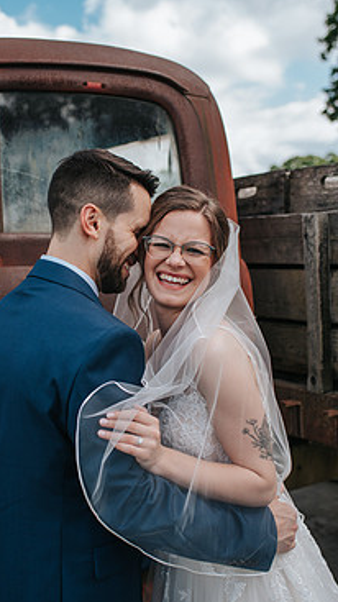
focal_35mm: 45
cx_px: 138
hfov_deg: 26.4
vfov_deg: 45.5
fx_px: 718
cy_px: 313
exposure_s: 1/800
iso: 160
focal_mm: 35
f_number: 3.2
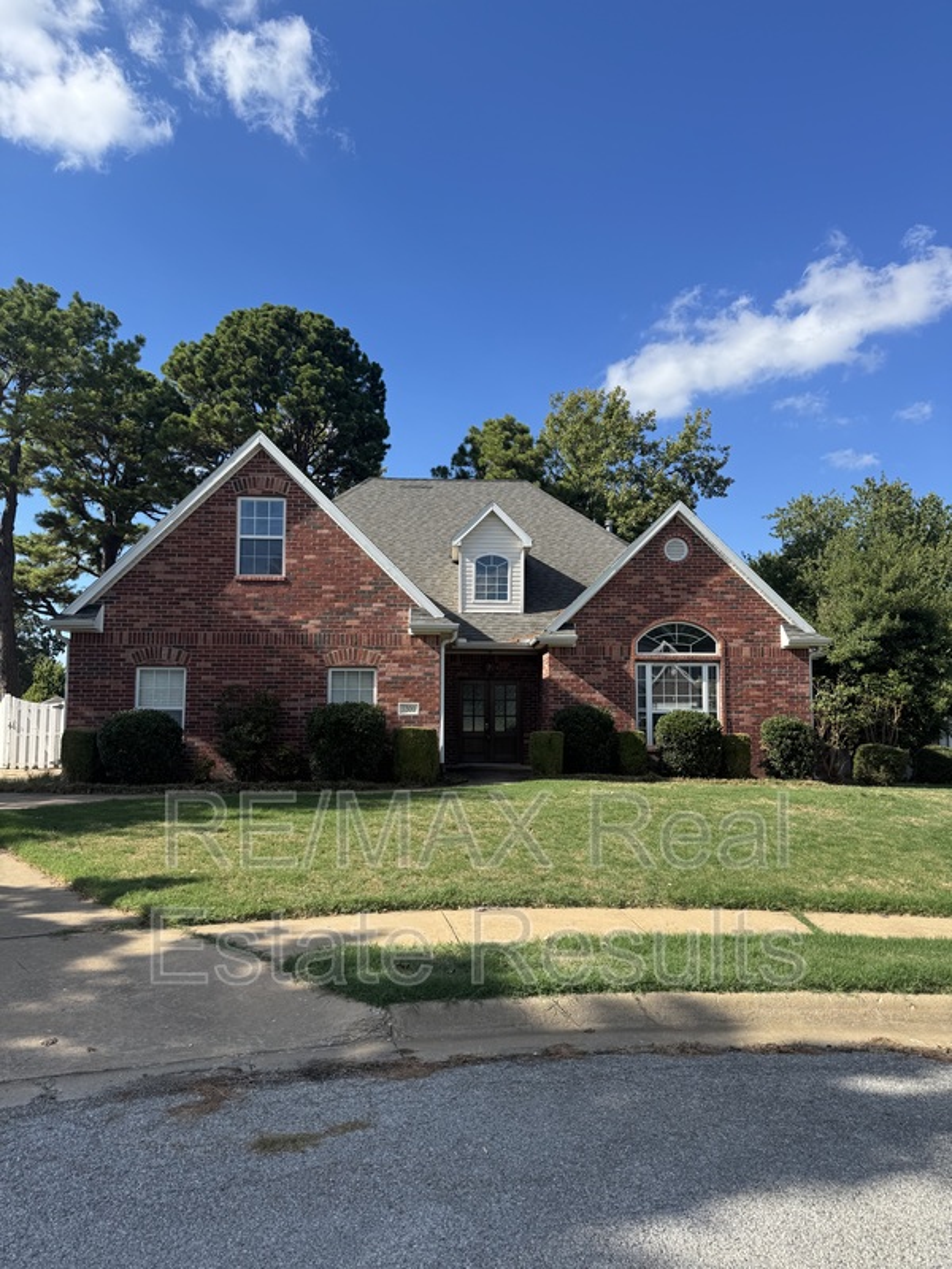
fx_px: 880
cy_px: 634
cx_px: 476
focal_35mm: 24
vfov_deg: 71.6
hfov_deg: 56.8
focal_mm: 6.76
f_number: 1.78
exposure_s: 1/2959
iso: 80
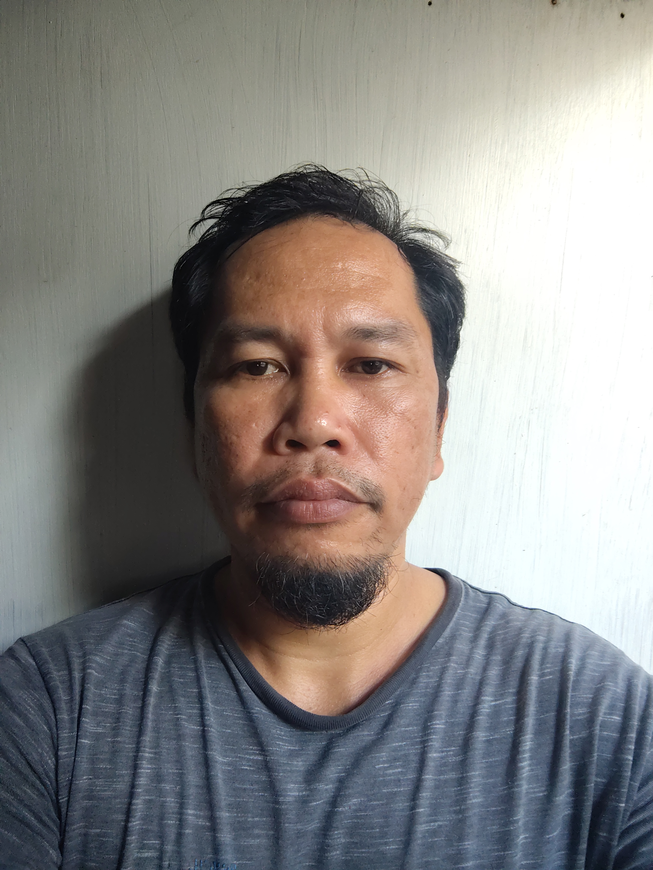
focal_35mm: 24
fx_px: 604
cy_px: 435
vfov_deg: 71.6
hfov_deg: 56.8
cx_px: 326
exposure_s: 1/25
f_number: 2.45
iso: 137
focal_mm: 3.25
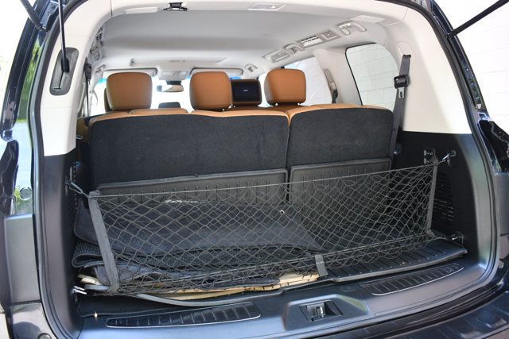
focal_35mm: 30
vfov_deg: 43.6
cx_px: 254
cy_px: 170
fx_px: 424
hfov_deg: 61.9
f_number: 3.8
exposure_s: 1/125
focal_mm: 20
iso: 900
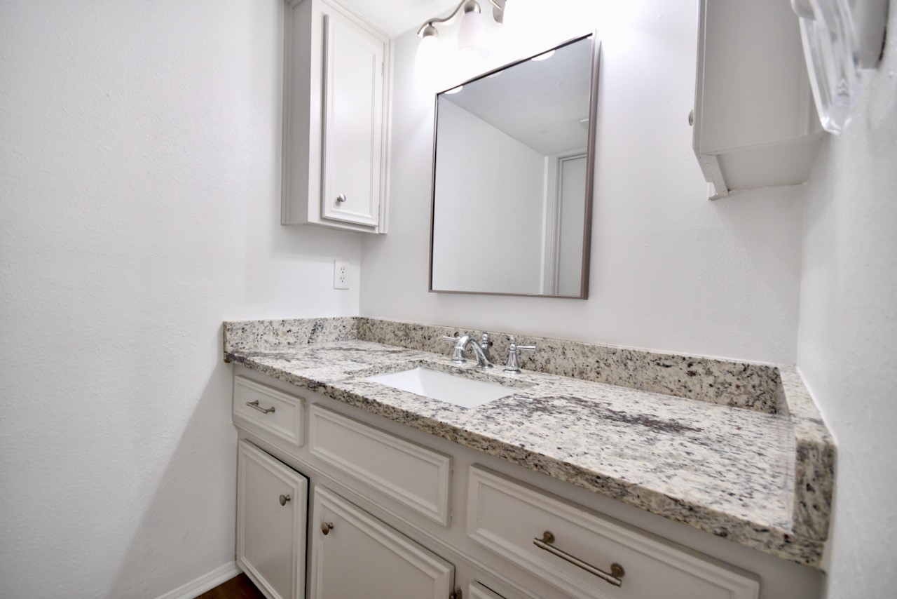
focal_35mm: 16
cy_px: 300
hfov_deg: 96.7
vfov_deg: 73.8
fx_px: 399
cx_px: 448
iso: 640
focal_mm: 11
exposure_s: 1/50
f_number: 7.1
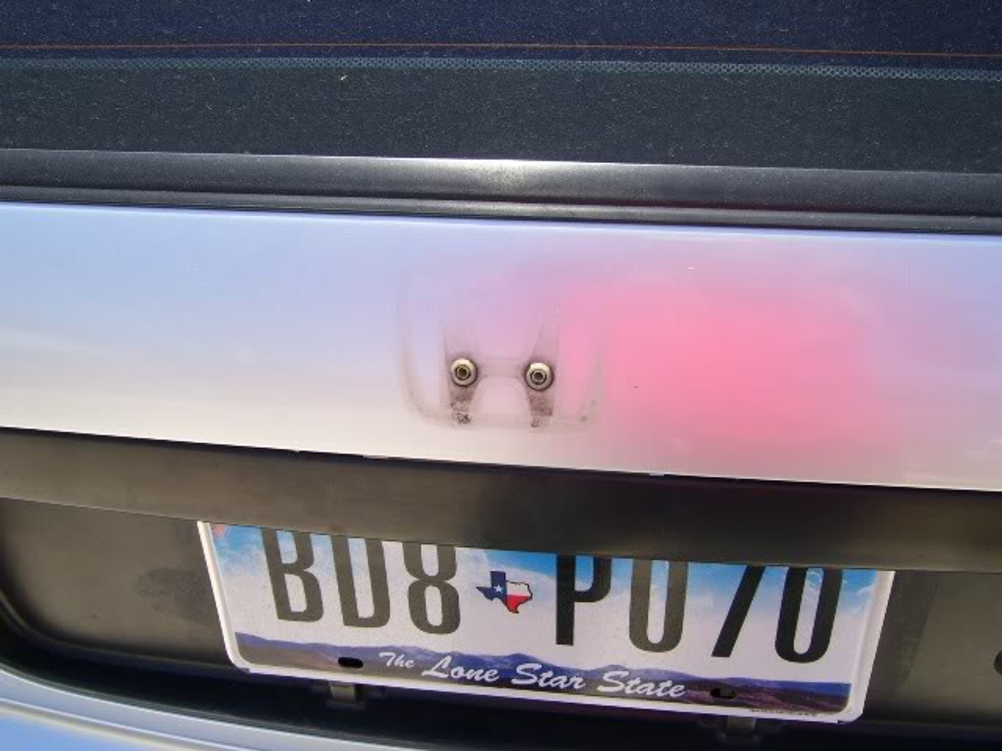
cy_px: 376
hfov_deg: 50.1
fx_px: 1071
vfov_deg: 38.7
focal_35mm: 37
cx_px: 501
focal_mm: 6
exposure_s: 1/250
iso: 80
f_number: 4.8
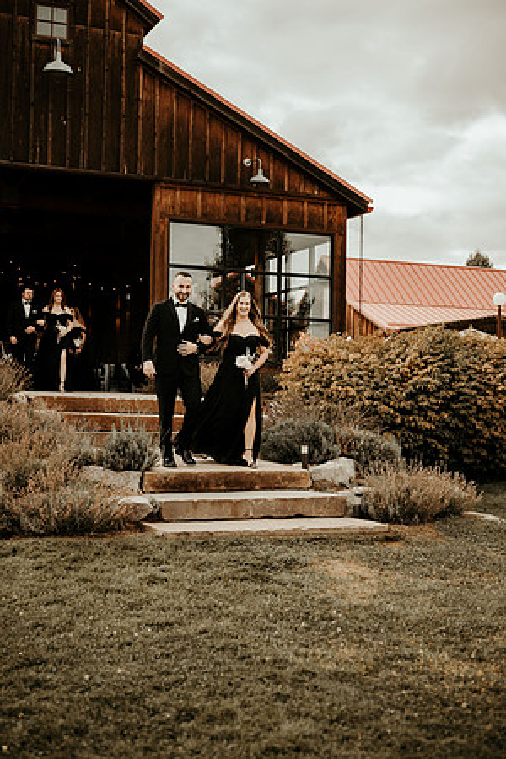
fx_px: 1054
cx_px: 253
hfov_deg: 27.0
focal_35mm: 50
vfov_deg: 39.6
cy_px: 380
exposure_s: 1/500
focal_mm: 50
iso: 100
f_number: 2.8
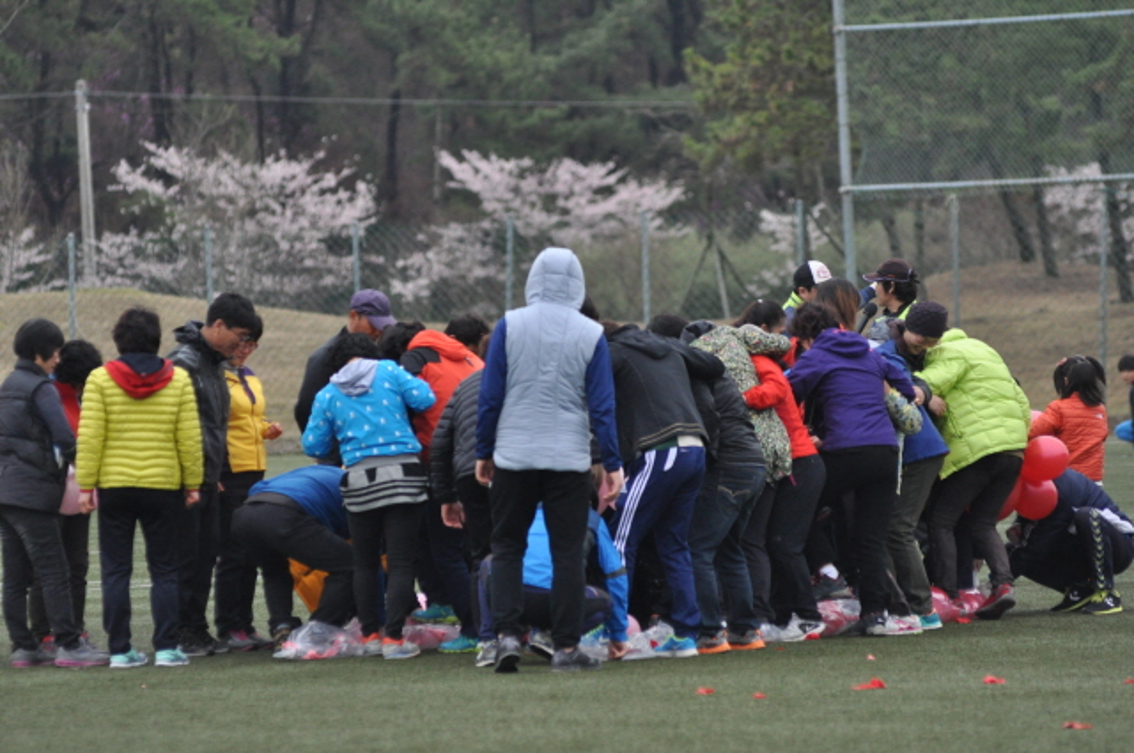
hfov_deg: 6.9
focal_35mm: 300
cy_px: 376
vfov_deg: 4.6
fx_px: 9438
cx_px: 567
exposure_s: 1/2000
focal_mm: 200
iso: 1000
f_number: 4
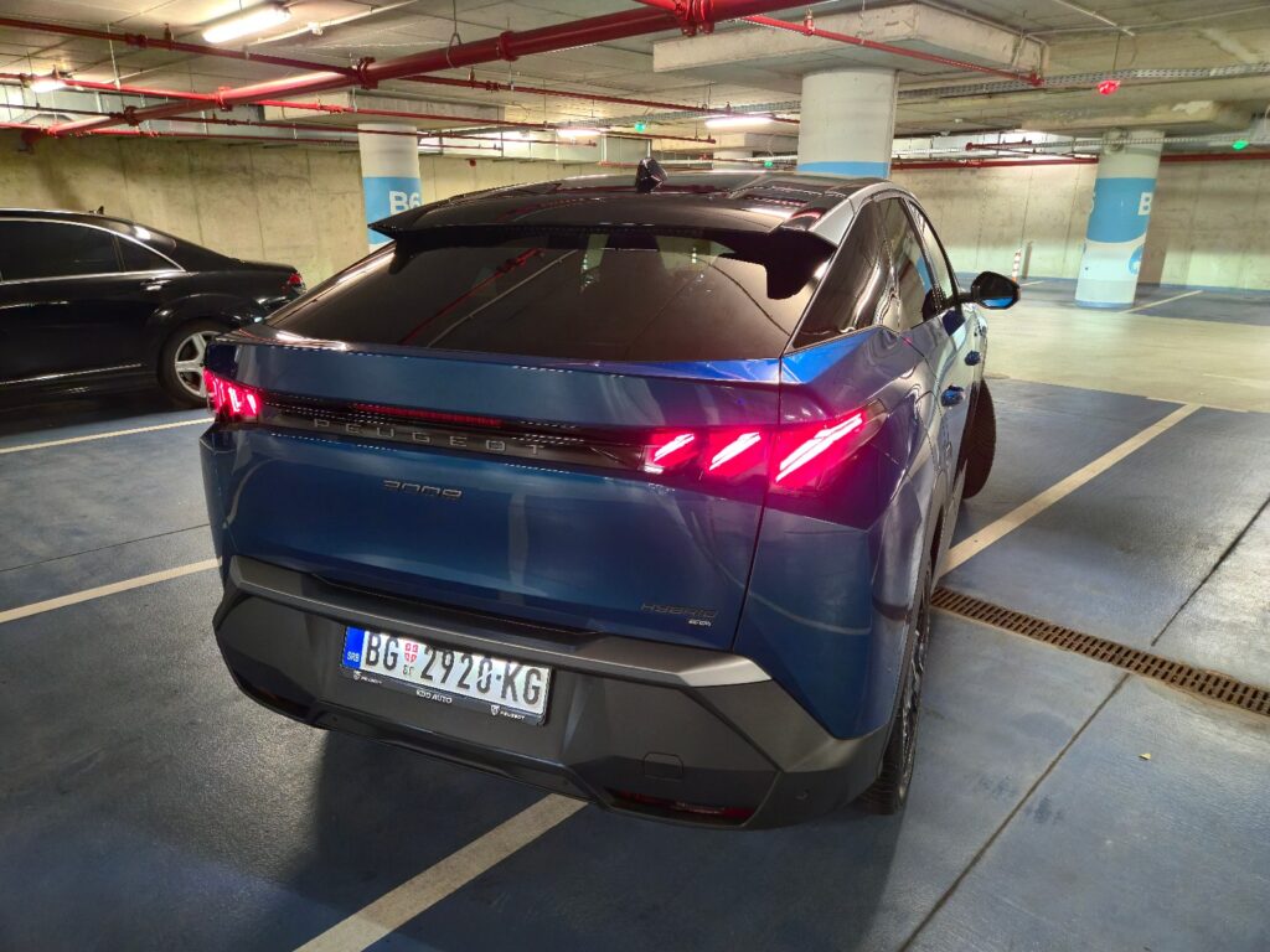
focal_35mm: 23
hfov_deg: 73.9
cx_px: 635
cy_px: 476
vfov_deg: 58.9
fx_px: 844
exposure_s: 1/25
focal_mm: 5.4
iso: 800
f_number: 1.8
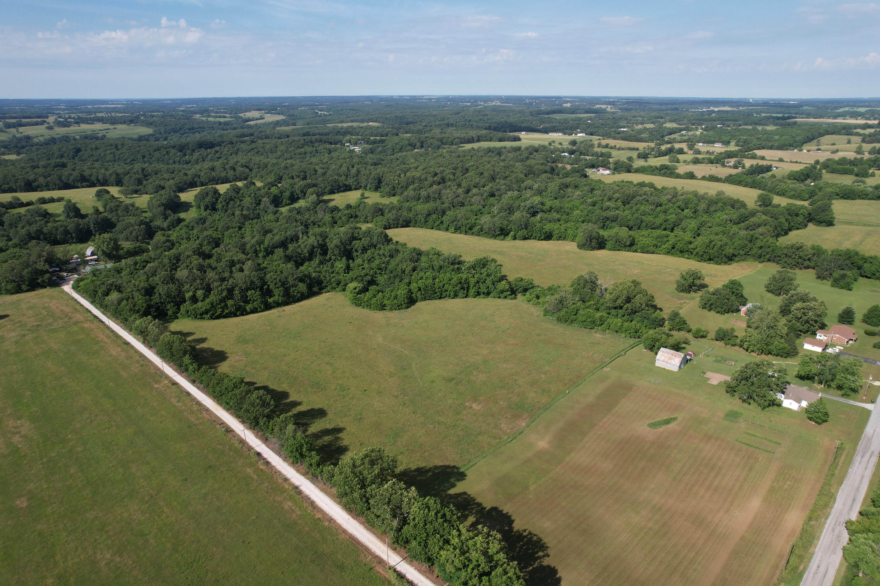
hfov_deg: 78.6
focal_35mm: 22
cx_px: 440
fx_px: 538
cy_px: 293
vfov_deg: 57.2
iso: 100
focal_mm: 8.38
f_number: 2.8
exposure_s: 1/1600
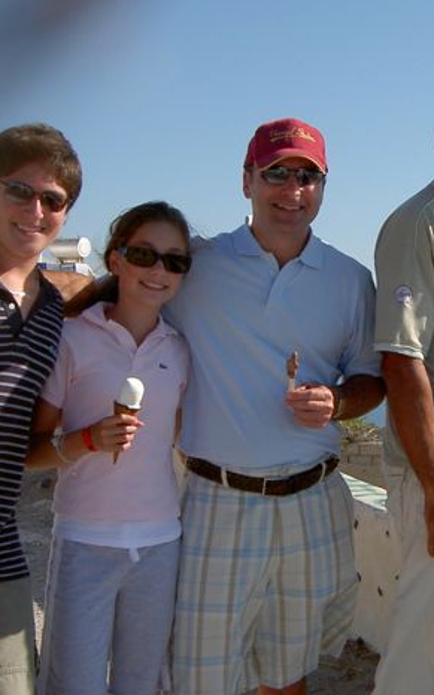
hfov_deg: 19.3
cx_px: 405
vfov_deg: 31.1
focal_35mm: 66
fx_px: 1250
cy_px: 343
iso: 50
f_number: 4.7
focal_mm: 5.6
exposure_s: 1/640
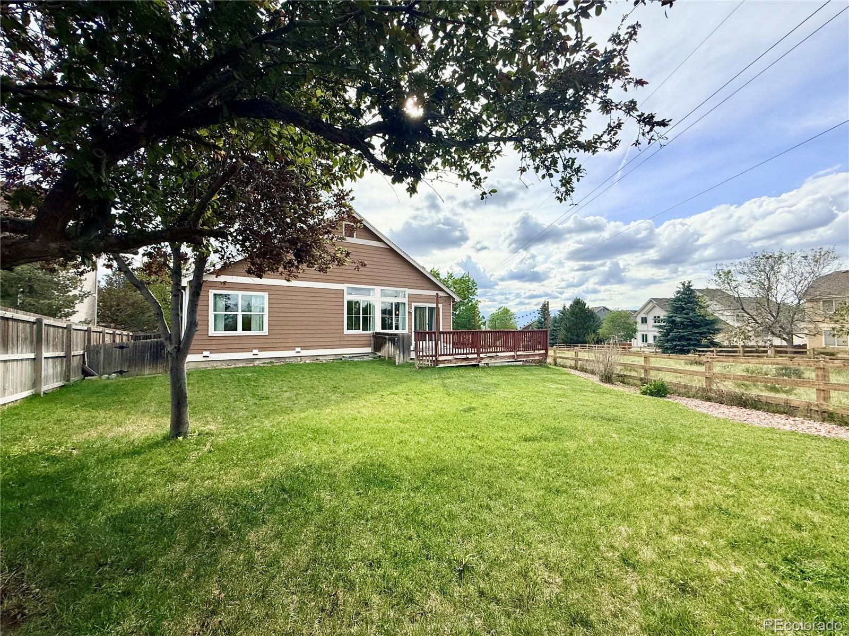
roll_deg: +0.1
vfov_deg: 85.7
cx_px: 424
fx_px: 343
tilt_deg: +2.2
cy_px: 318
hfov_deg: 102.1
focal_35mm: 14
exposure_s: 1/3663
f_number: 2.2
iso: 64
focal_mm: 2.22
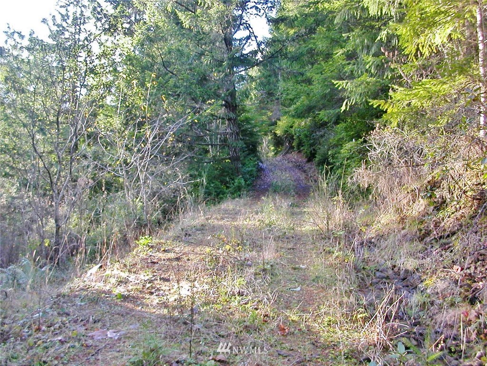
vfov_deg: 38.7
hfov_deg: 50.1
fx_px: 521
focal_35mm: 37
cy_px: 183
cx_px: 244
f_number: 2.7
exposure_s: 1/38.6
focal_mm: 5.6
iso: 100
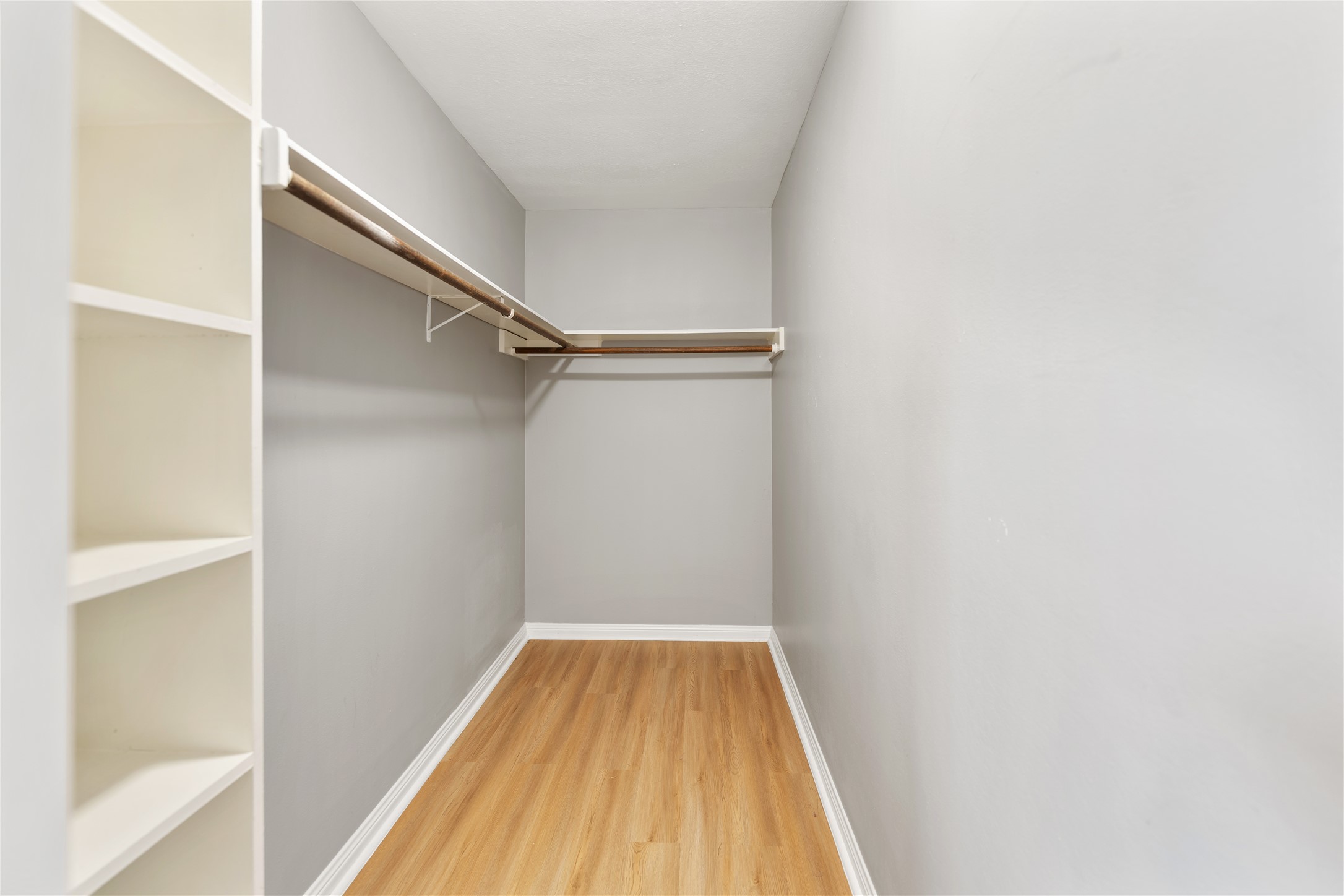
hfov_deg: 98.2
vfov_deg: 75.1
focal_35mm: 16
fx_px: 582
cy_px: 448
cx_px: 672
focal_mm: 15.6
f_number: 2.8
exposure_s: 1/5
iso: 100
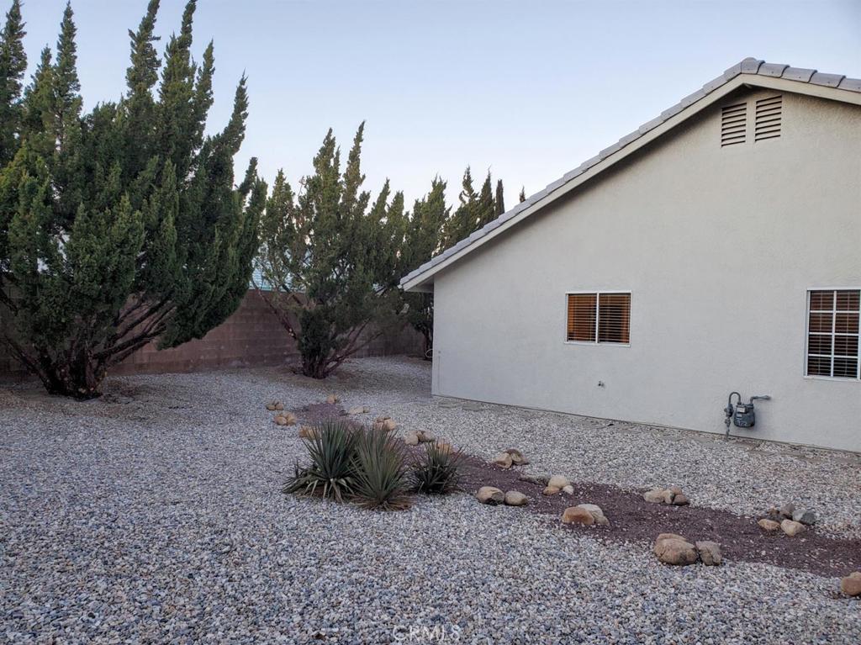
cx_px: 430
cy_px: 322
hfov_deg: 67.3
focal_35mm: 26
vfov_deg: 53.0
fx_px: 646
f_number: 2.4
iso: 160
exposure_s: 1/120
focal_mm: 4.3
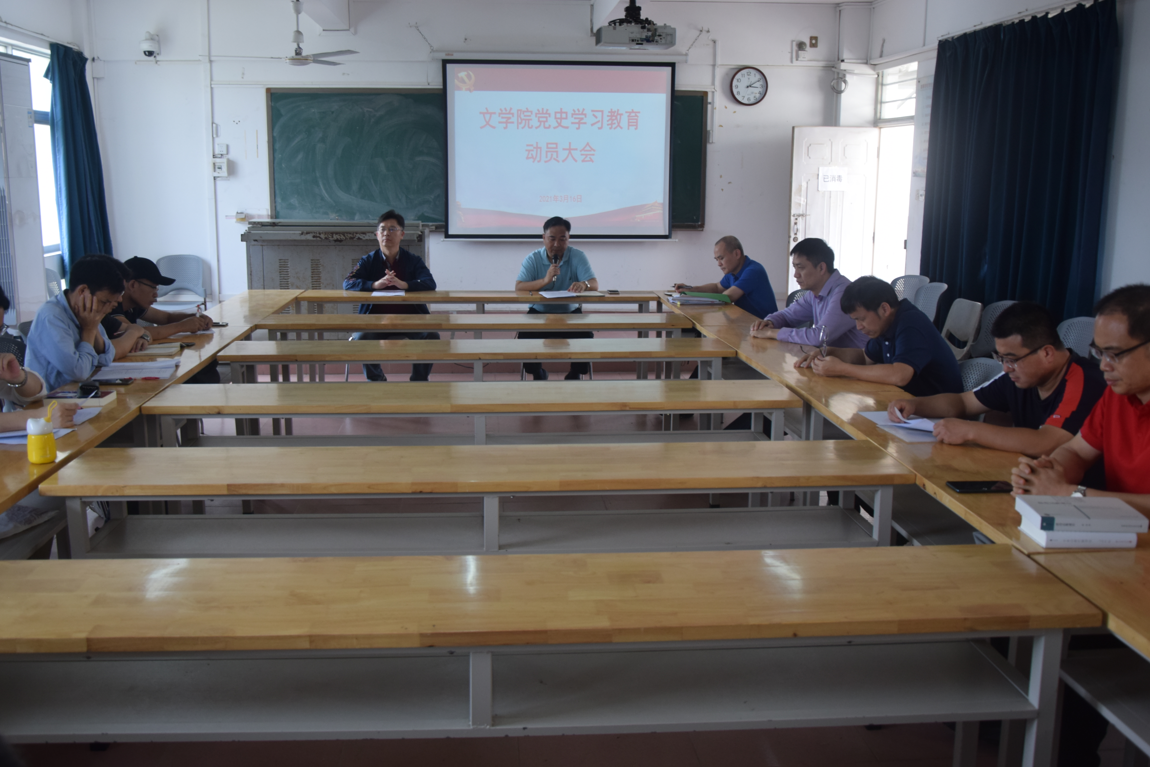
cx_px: 578
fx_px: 1086
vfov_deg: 38.9
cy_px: 390
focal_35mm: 34
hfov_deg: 55.8
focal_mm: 22
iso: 400
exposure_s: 1/100
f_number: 5
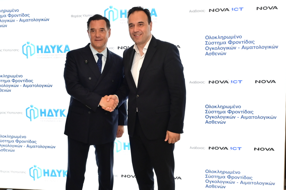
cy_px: 95
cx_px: 143
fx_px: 286
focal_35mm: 36
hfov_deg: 53.1
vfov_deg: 36.9
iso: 1250
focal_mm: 24
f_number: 5
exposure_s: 1/160
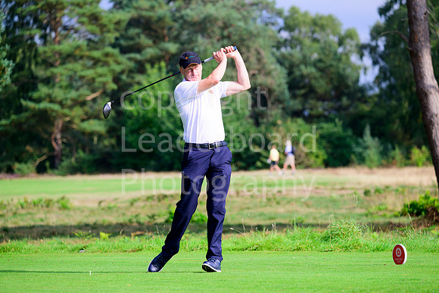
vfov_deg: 6.9
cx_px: 220
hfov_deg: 10.3
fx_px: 2439
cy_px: 146
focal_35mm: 200
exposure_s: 1/2500
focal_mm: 200
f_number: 5.6
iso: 500
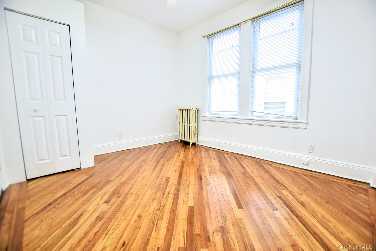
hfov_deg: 100.4
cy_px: 126
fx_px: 157
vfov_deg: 77.3
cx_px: 188
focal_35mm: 15
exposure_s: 1/20
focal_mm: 10
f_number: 3.5
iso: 100
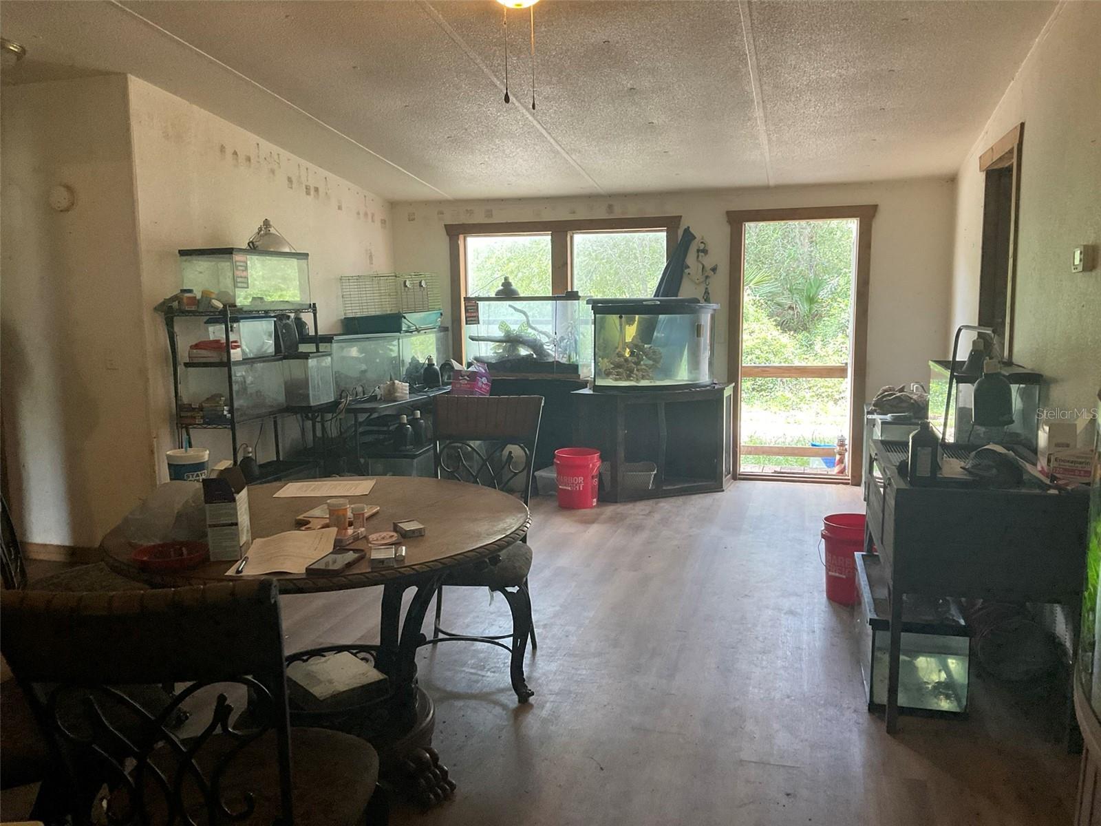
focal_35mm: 29
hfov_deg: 61.7
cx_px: 550
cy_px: 413
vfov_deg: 48.2
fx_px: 922
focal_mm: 3
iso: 160
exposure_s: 1/60
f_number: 1.8
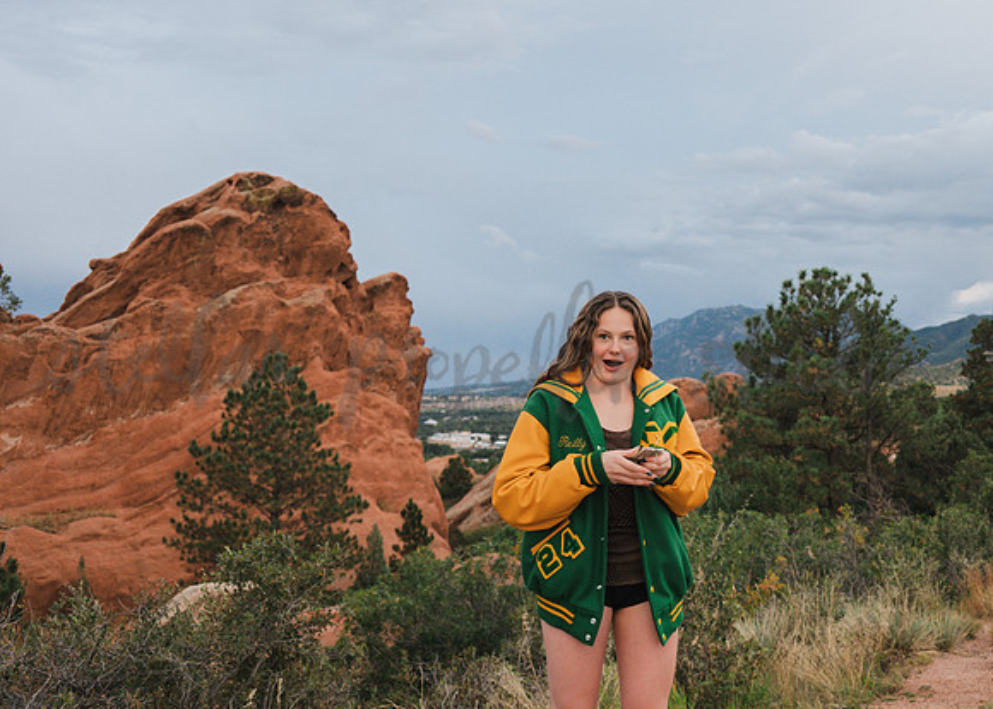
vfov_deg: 32.1
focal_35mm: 43
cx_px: 659
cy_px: 270
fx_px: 1225
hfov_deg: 43.5
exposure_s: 1/200
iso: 800
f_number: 4.8
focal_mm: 33.5
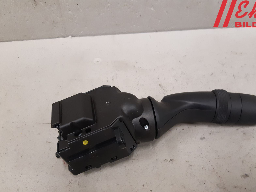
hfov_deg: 53.8
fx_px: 251
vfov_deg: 41.4
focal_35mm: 34
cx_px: 146
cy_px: 125
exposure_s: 1/50
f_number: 1.7
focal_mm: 3.93
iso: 250
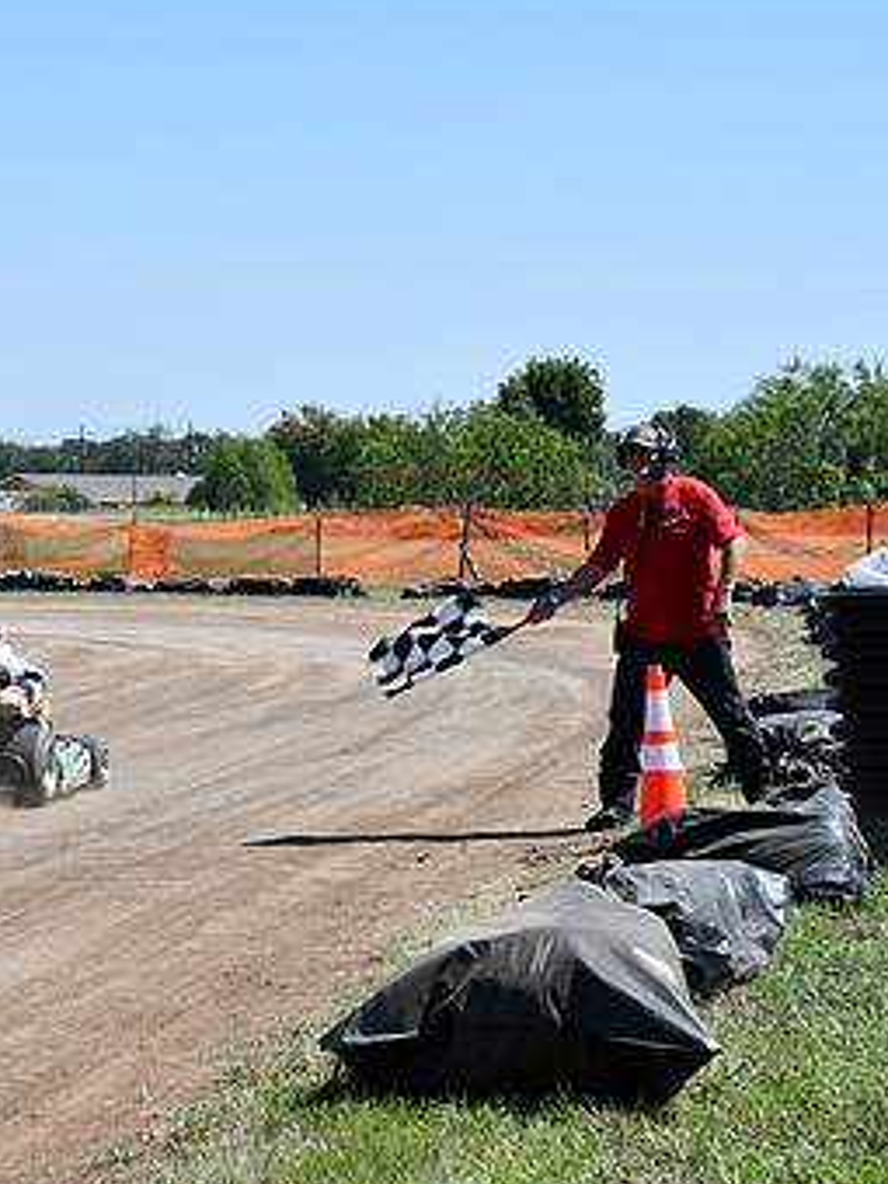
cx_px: 87
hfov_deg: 11.5
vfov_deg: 15.4
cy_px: 629
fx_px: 4378
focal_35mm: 128
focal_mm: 52
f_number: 8
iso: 100
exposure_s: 1/250
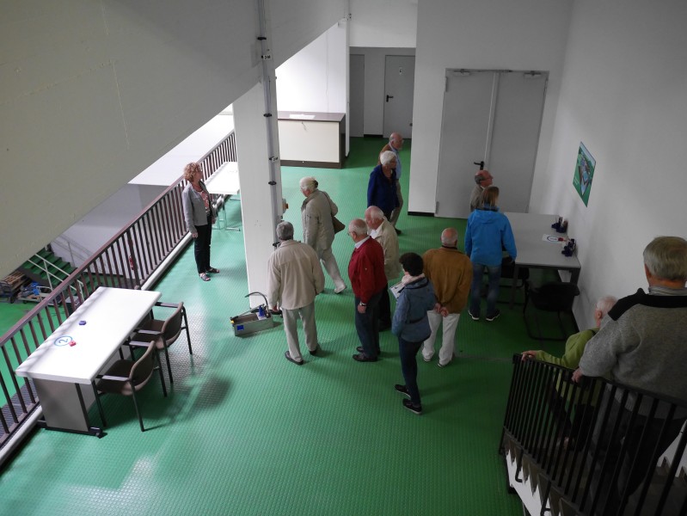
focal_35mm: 30
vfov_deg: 46.8
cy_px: 258
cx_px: 344
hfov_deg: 59.9
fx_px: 596
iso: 1600
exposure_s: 1/200
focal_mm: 15
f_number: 2.2
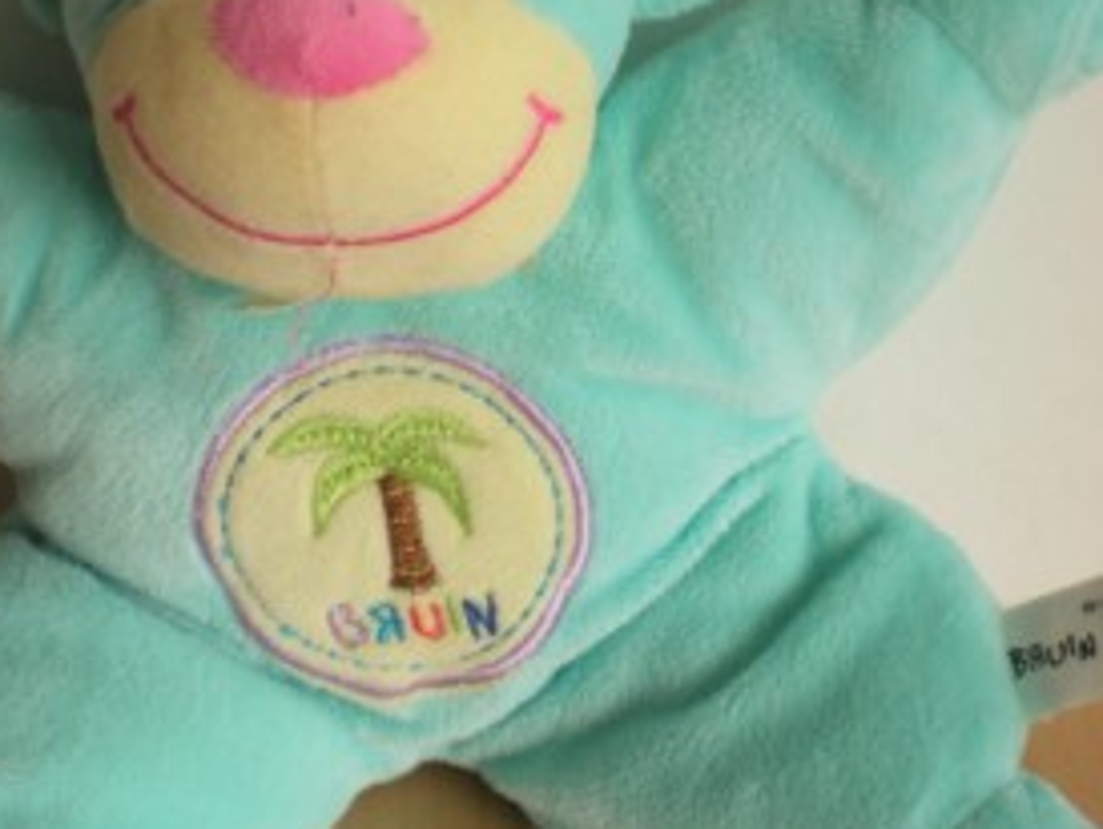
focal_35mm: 72
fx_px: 2296
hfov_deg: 26.8
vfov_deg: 20.5
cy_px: 386
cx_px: 342
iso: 64
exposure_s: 1/96.8
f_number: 3.1
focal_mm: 6.3
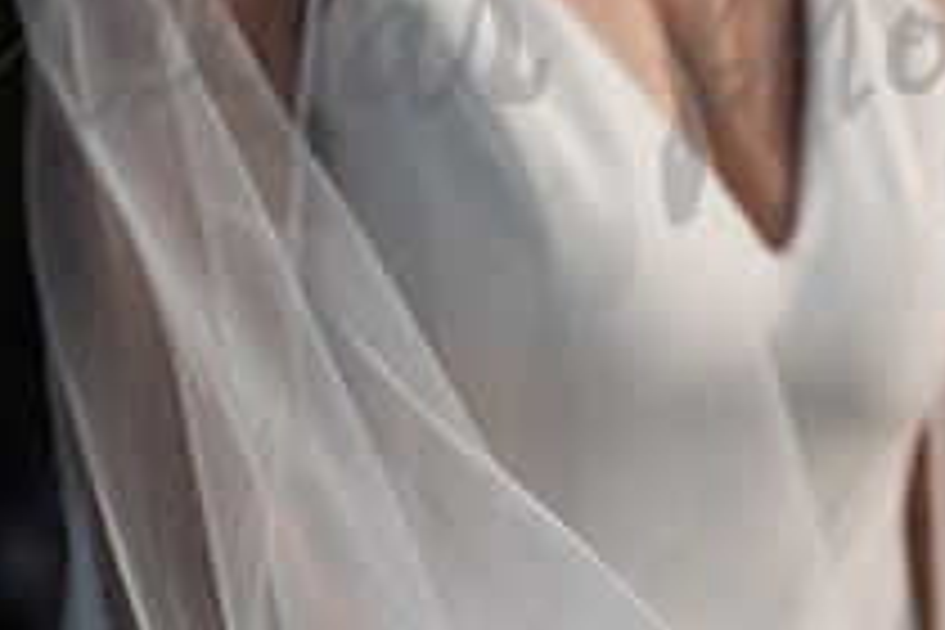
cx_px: 1076
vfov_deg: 5.8
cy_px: 29
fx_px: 6168
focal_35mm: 235
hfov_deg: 8.7
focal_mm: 85
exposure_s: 1/8000
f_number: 2.5
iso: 160
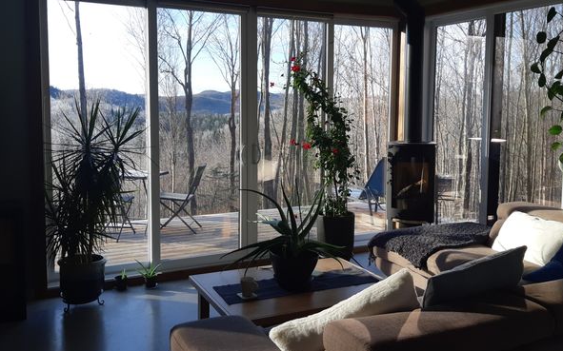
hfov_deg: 66.5
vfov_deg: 44.4
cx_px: 284
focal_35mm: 28
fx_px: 429
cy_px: 153
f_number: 1.7
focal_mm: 3.93
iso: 40
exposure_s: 1/287
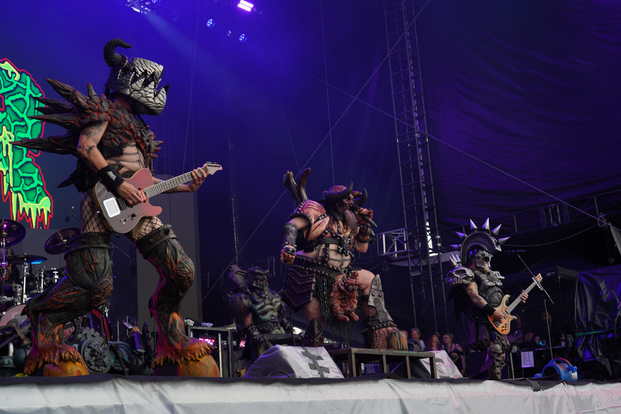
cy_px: 207
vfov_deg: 27.5
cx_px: 310
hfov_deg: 40.3
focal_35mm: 49
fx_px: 845
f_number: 5
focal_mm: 49
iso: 100
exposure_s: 1/80
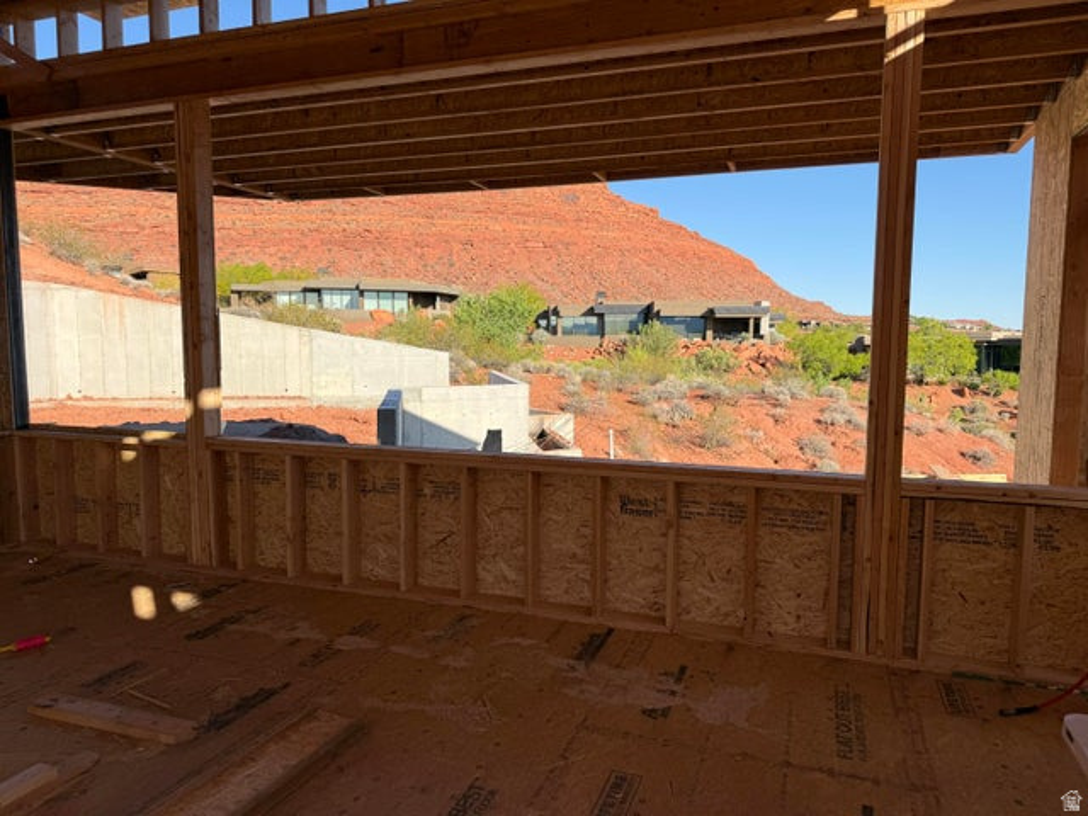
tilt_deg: -4.9
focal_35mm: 24
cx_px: 544
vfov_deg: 56.8
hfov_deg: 71.6
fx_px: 754
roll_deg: +0.1
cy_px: 408
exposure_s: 1/2801
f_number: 1.78
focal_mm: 6.76
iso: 80
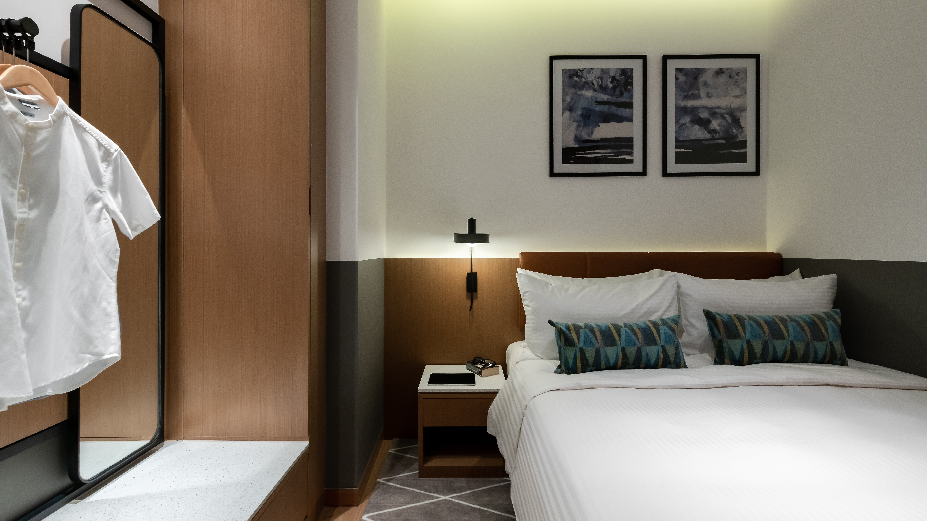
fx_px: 369
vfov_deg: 70.5
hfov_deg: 103.0
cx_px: 472
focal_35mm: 15
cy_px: 252
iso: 400
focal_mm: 14
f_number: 13
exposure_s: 1/4
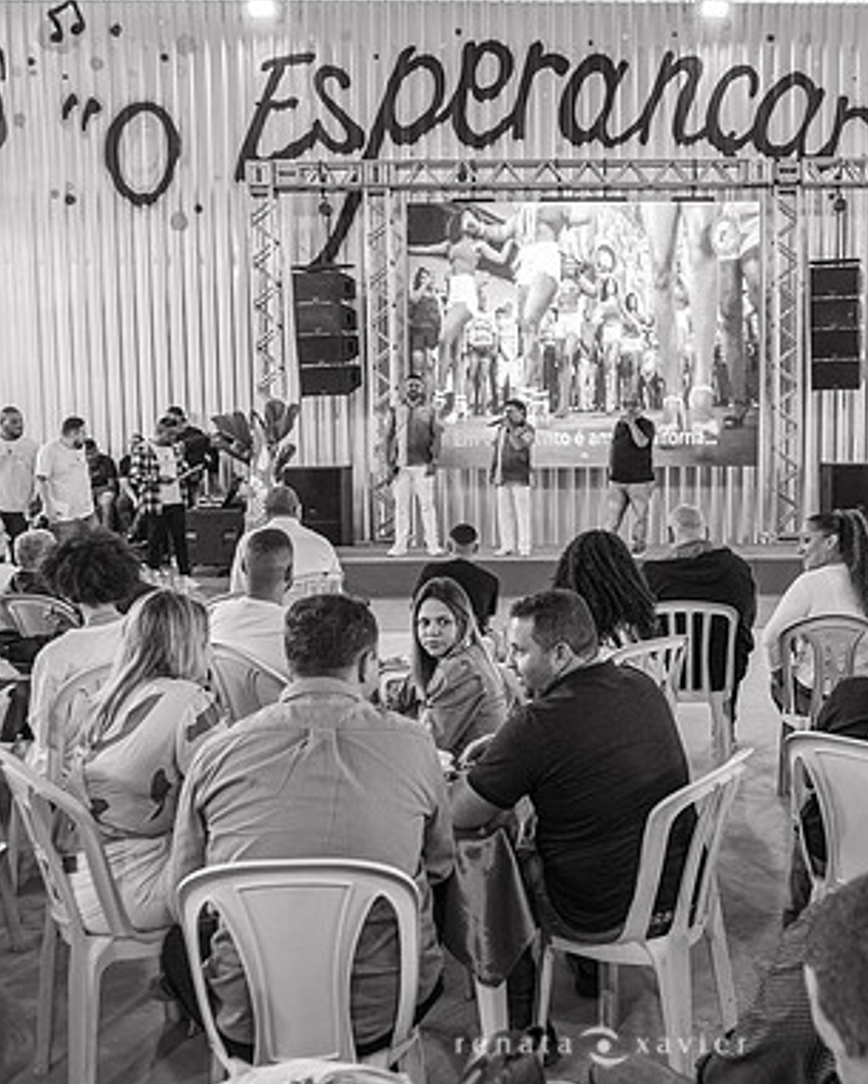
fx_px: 1220
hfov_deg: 38.6
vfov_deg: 47.9
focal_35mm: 38
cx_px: 596
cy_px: 546
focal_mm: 16
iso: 800
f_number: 2.8
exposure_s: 1/200
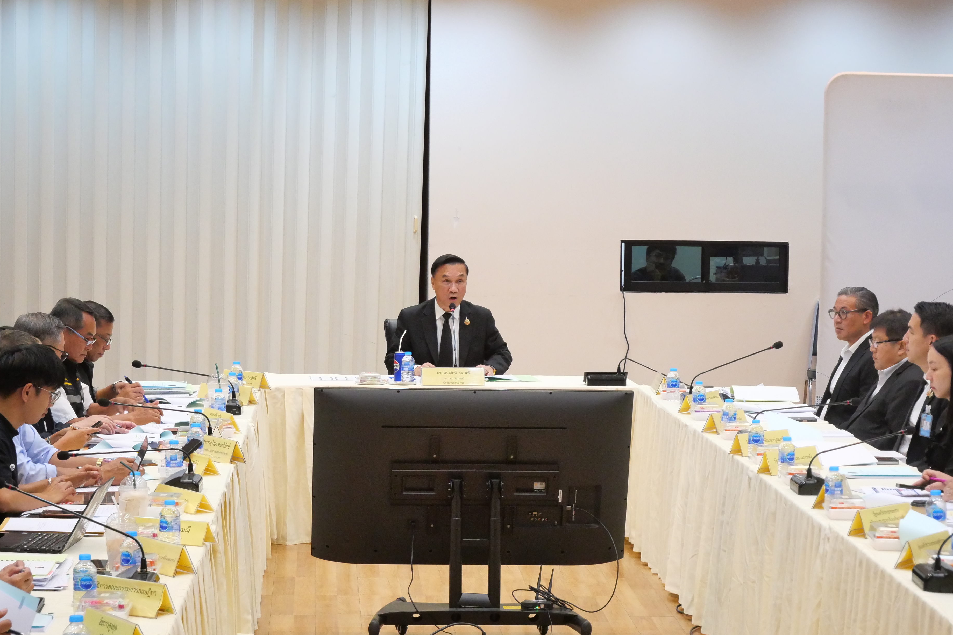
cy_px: 315
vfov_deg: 13.4
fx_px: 2700
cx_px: 478
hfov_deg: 20.0
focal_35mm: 102
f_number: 5.6
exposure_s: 1/100
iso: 3200
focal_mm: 49
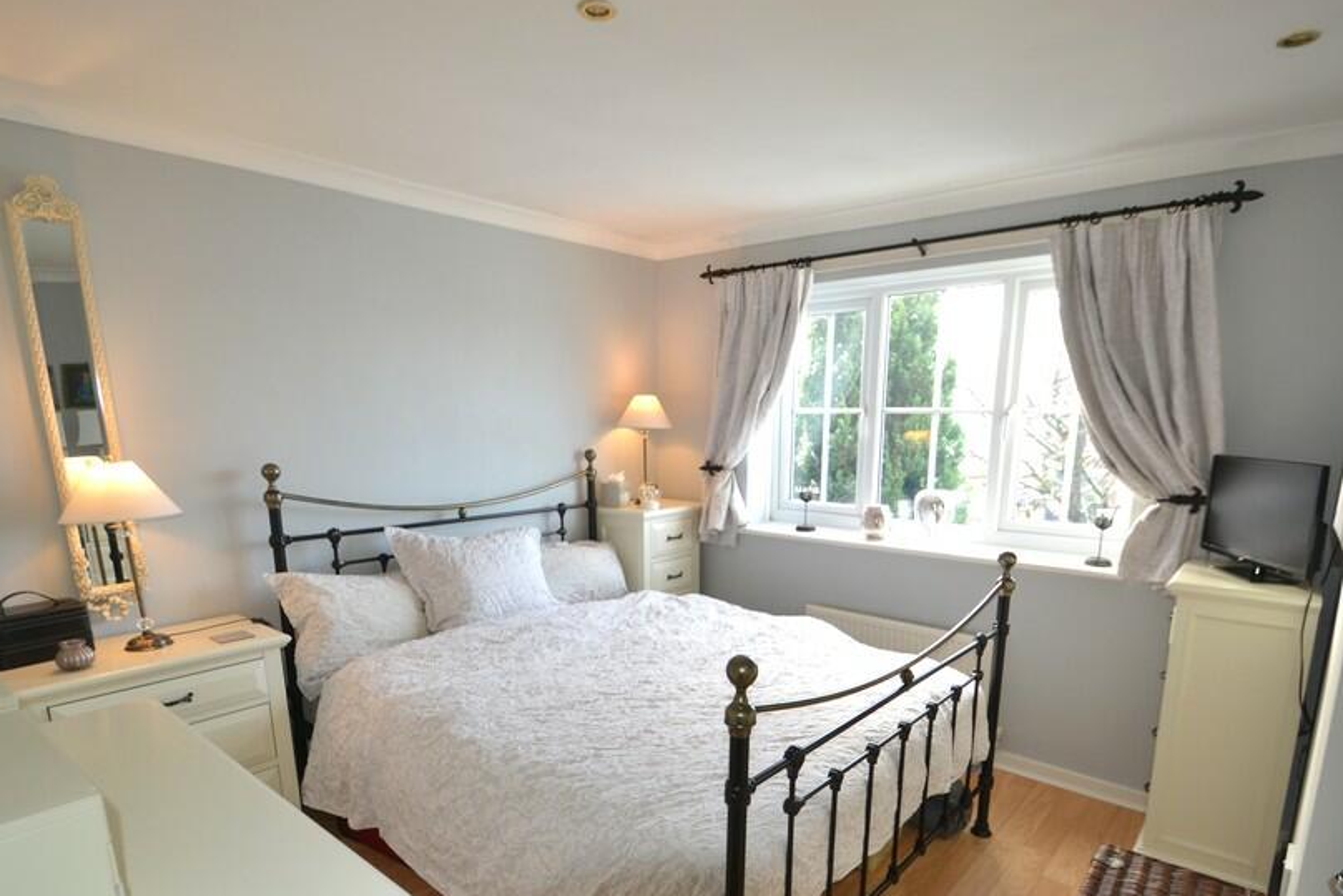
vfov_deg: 63.7
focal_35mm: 19
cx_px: 718
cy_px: 559
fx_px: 709
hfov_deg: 86.8
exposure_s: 1/60
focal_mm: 10
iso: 400
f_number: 4
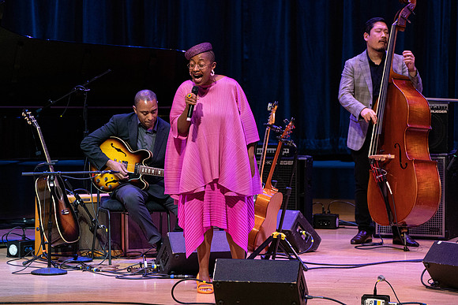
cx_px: 229
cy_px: 152
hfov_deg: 6.2
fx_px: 4199
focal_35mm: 330
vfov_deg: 4.2
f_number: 9
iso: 4000
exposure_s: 1/320
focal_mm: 330
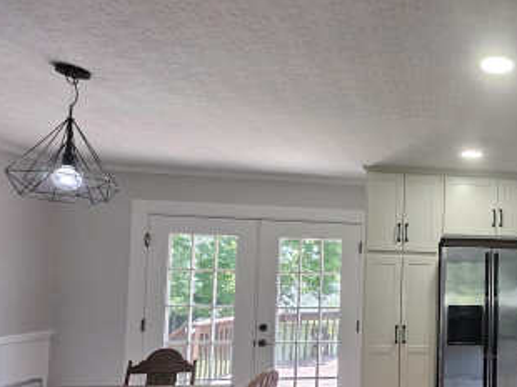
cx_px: 511
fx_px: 418
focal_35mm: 28
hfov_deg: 51.5
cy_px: 270
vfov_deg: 48.5
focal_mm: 1.74
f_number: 2.2
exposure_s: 1/60
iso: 100
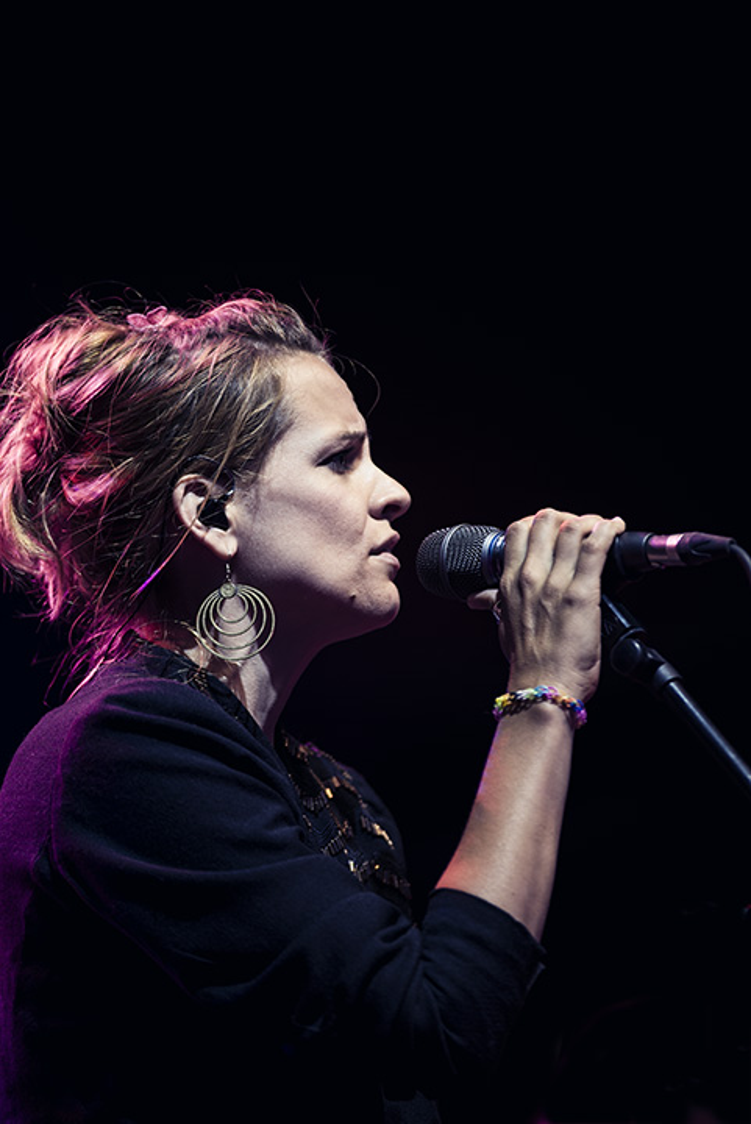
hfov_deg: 6.9
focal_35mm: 200
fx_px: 6249
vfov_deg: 10.3
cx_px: 376
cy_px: 562
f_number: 2.8
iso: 250
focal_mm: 200
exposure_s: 1/160
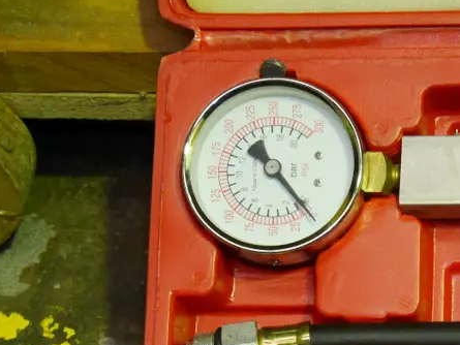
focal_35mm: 129
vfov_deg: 11.4
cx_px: 491
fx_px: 1715
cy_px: 353
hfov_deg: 14.9
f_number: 5.4
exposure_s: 1/80
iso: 3200
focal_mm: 28
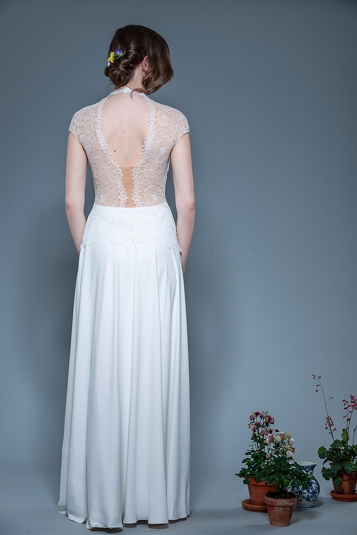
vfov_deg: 24.8
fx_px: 1220
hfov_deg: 16.7
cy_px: 268
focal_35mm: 82
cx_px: 178
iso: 50
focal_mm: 82
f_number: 8
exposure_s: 1/160
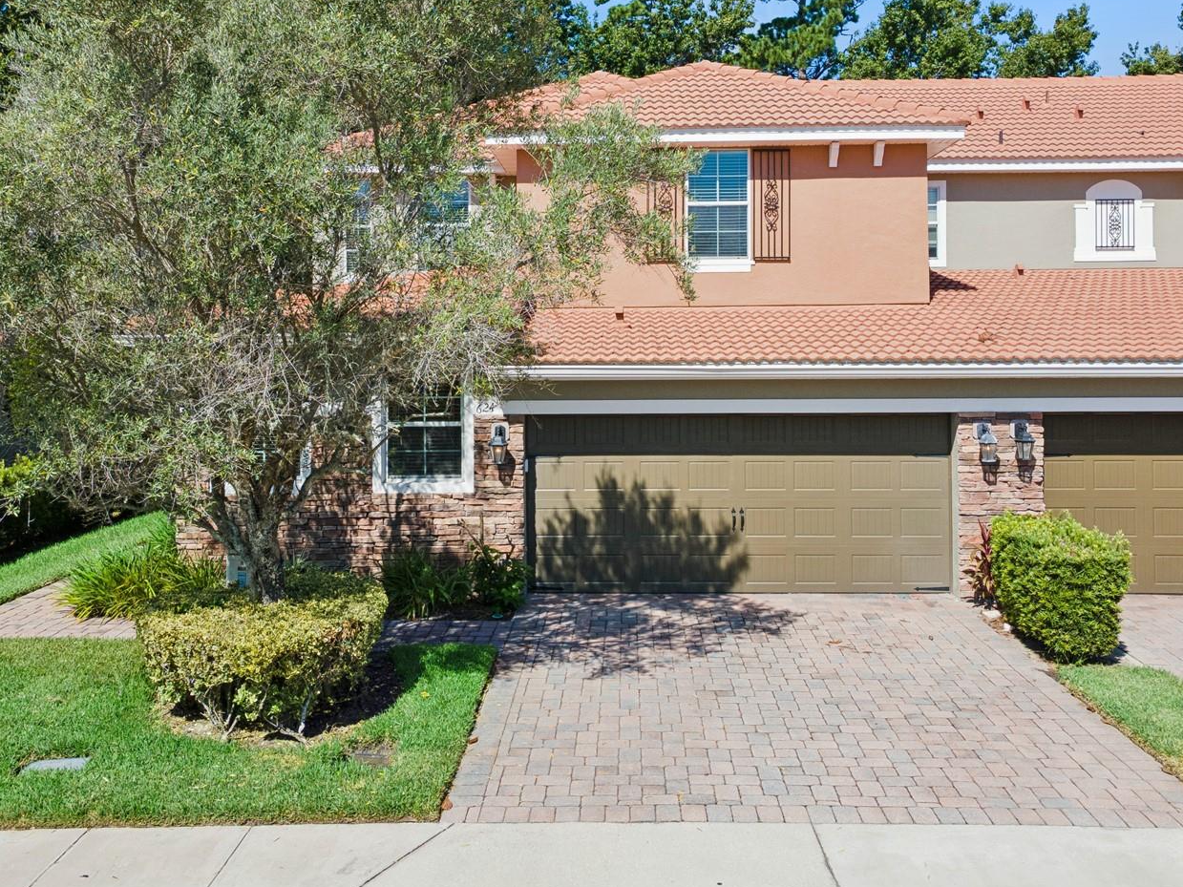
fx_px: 1059
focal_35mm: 31
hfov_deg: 58.4
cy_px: 350
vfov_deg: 45.2
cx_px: 595
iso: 100
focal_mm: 4.5
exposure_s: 1/400
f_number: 2.8
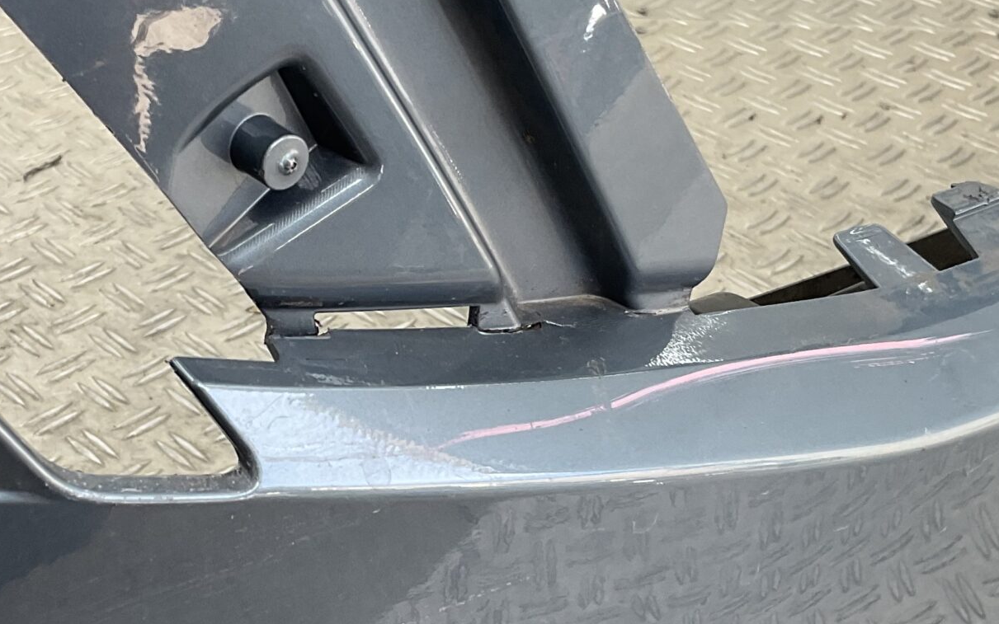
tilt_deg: -39.1
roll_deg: -4.9
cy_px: 374
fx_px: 1770
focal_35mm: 65
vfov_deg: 20.0
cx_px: 372
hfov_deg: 31.4
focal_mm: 3
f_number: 1.8
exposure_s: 1/100
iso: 32
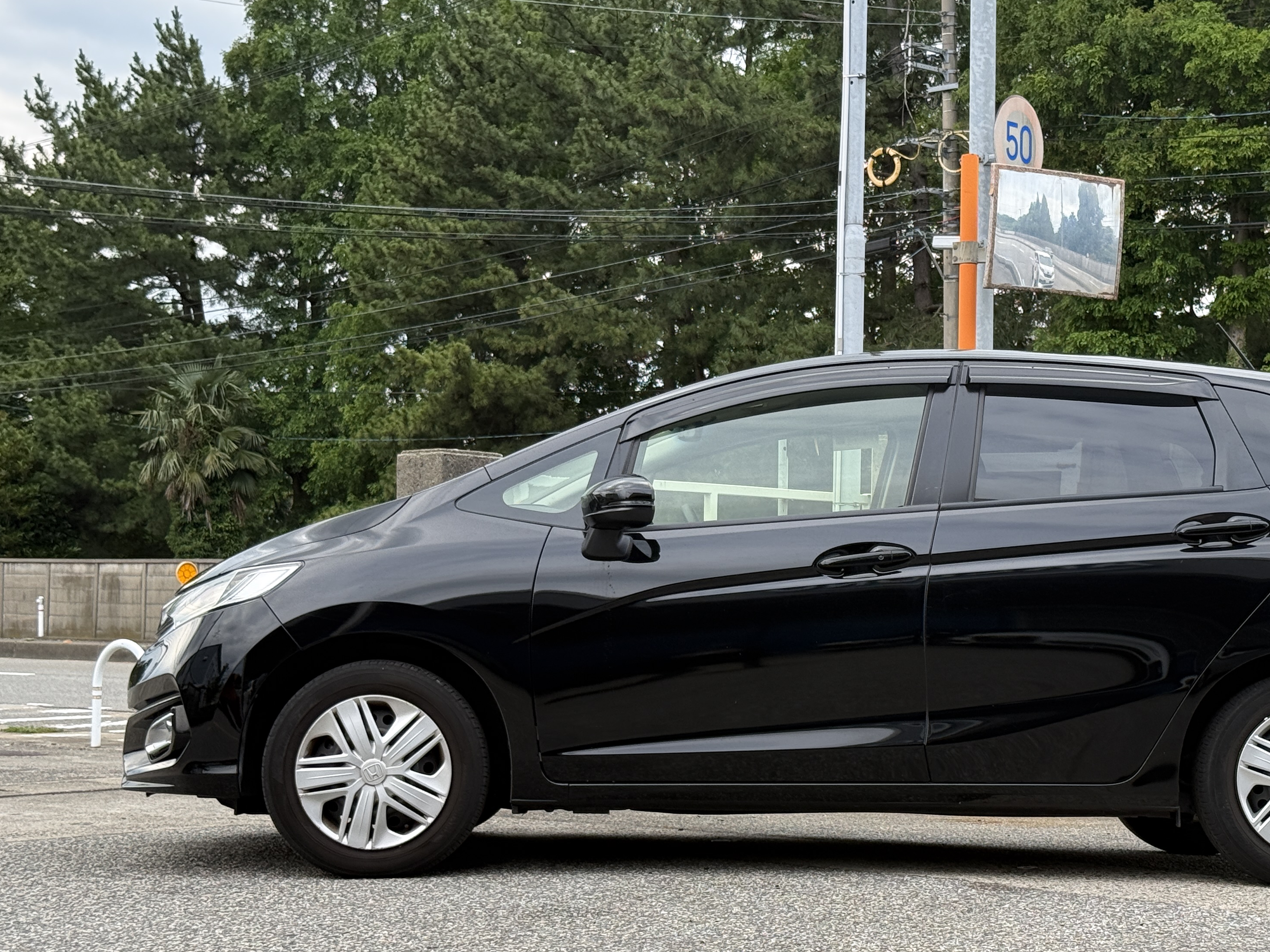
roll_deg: -0.4
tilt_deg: +1.8
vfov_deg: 22.2
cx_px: 789
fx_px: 2421
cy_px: 552
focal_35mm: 66
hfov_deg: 29.3
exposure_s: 1/1116
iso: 80
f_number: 1.78
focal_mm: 6.76
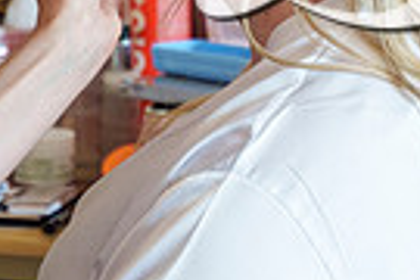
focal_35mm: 396
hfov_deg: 5.2
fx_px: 4620
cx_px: 203
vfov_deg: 3.5
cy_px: -108
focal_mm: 75
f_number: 2.8
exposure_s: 1/320
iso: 800
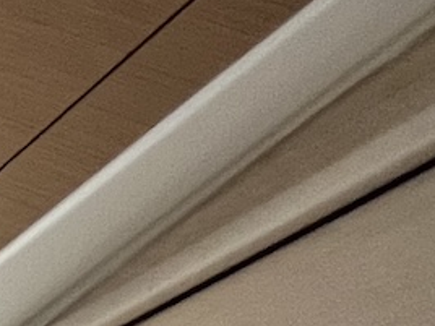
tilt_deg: -41.7
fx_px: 1169
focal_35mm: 93
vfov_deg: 12.3
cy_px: -477
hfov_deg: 11.1
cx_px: -907
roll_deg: -1.2
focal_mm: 1.57
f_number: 1.8
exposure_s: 1/99
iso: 160
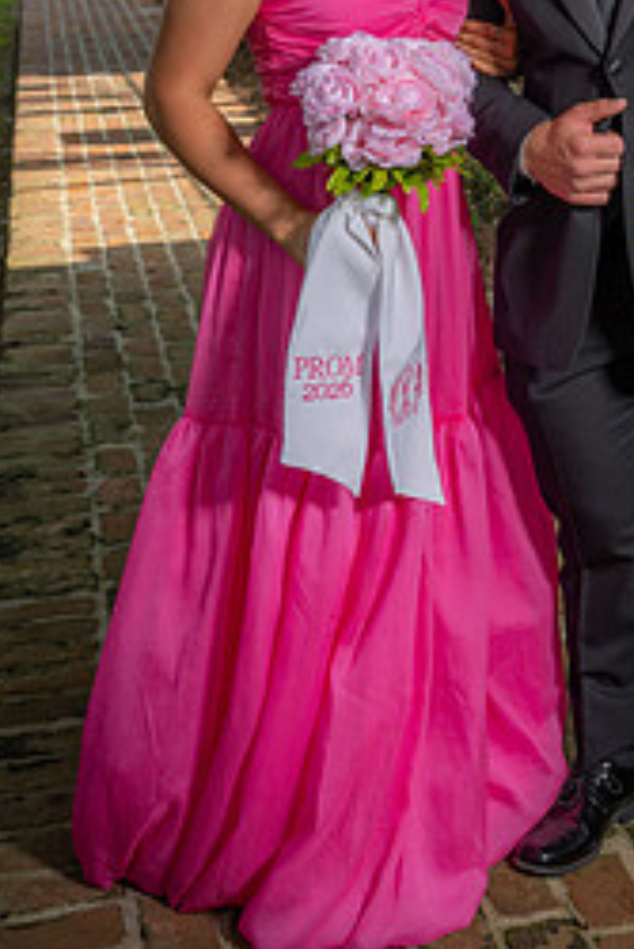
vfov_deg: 27.6
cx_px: 516
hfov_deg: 18.8
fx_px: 1899
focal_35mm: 72
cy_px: 224
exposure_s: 1/160
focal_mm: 40
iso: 100
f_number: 5.6
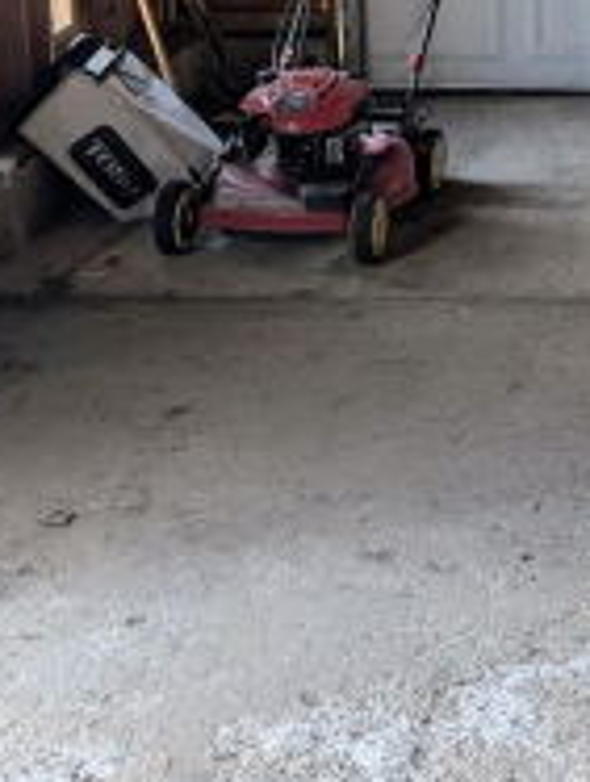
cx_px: 749
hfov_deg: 16.5
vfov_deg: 22.1
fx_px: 1925
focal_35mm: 85
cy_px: 4
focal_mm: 6.9
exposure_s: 1/56.4
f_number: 1.68
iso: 25
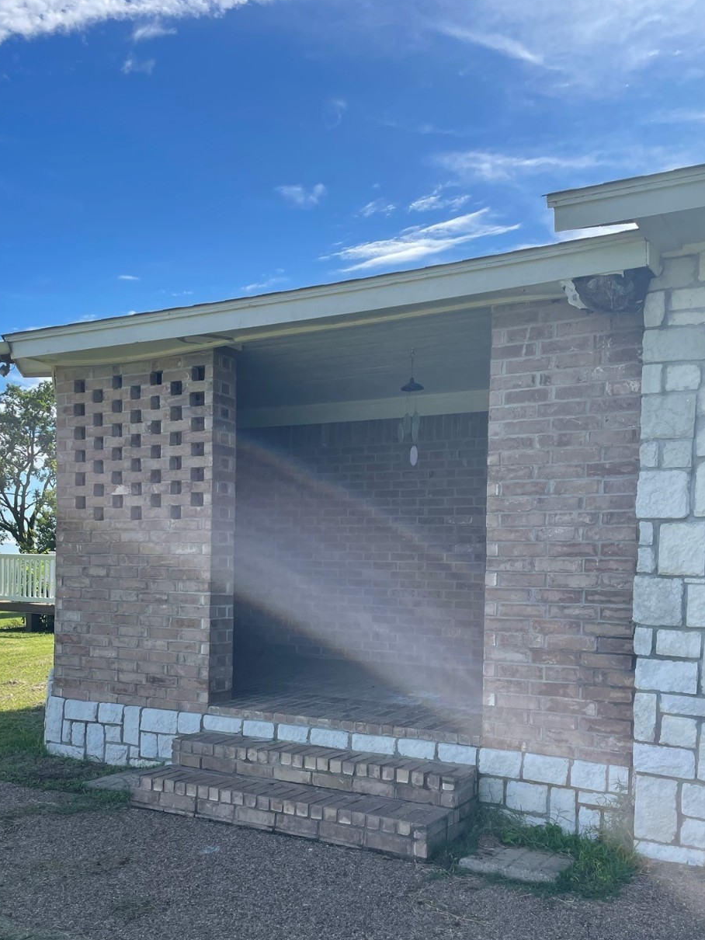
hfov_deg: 42.9
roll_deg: -0.6
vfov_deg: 54.8
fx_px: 896
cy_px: 579
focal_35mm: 33
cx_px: 325
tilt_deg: -0.7
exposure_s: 1/2564
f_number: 1.6
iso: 32
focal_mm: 4.2
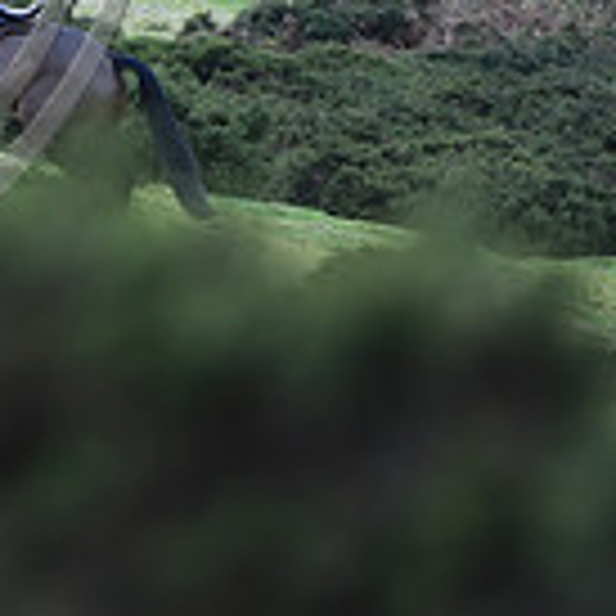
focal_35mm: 719
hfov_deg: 2.4
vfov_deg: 2.4
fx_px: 14476
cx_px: -364
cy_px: -211
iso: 400
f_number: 3.5
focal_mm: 200
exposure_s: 1/800
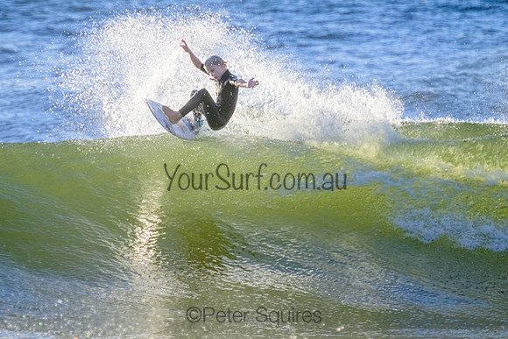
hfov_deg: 1.9
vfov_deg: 1.3
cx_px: 250
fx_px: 15497
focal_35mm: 1098
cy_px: 144
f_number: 11
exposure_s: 1/2000
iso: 1800
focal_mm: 800
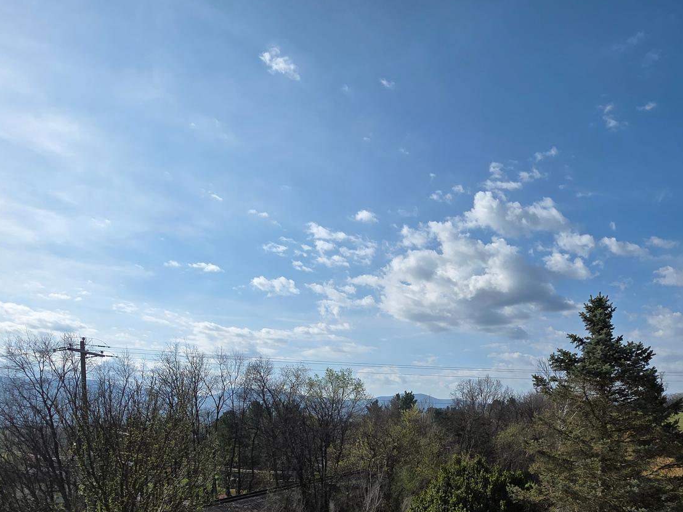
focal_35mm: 24
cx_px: 401
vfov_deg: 50.6
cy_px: 457
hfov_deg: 71.0
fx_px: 474
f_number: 1.9
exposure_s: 1/3747
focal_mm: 2.2
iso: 40
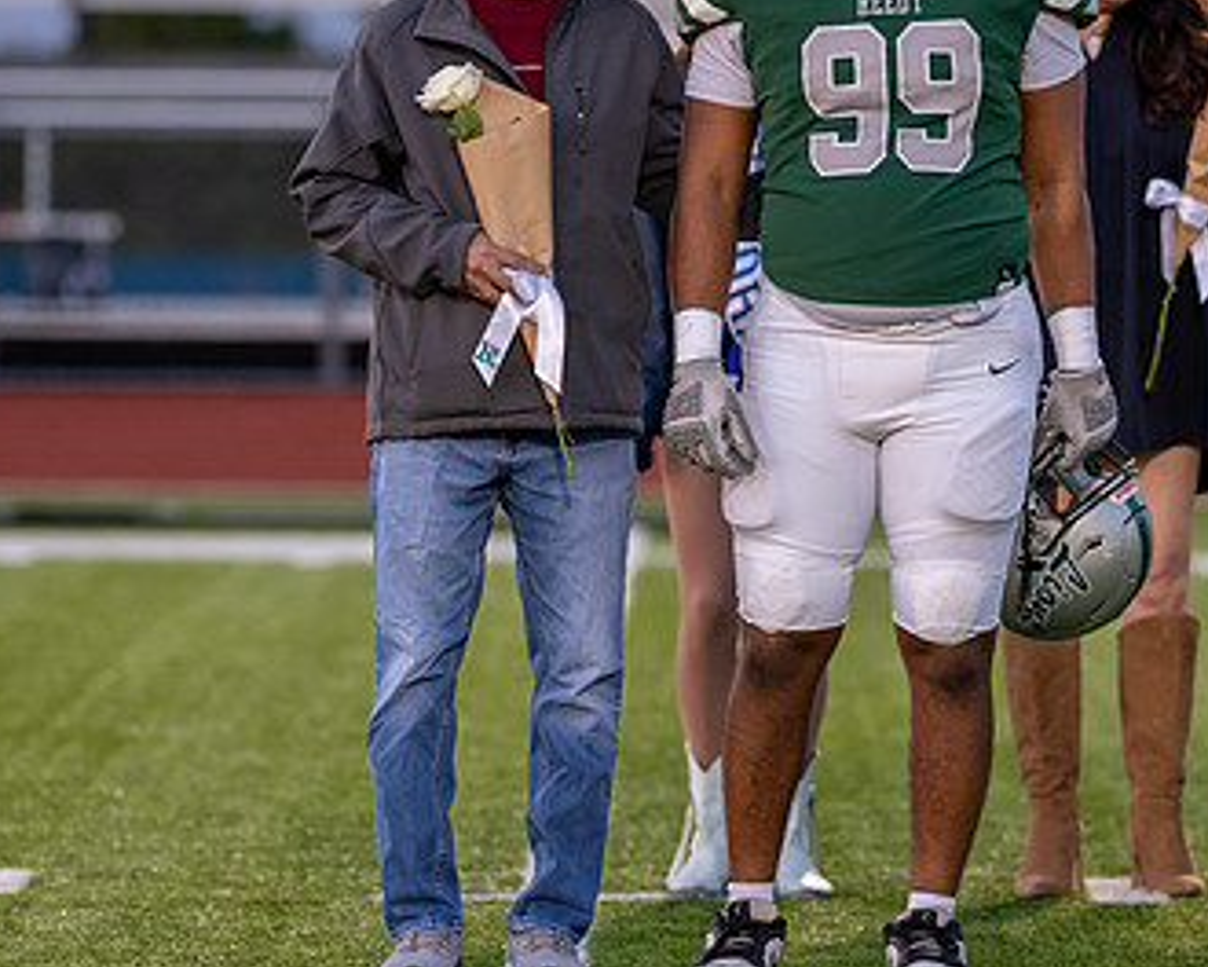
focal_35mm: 355
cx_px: 772
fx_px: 12692
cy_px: 261
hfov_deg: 5.4
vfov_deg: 4.4
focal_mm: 135
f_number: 2.2
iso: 500
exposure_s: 1/800
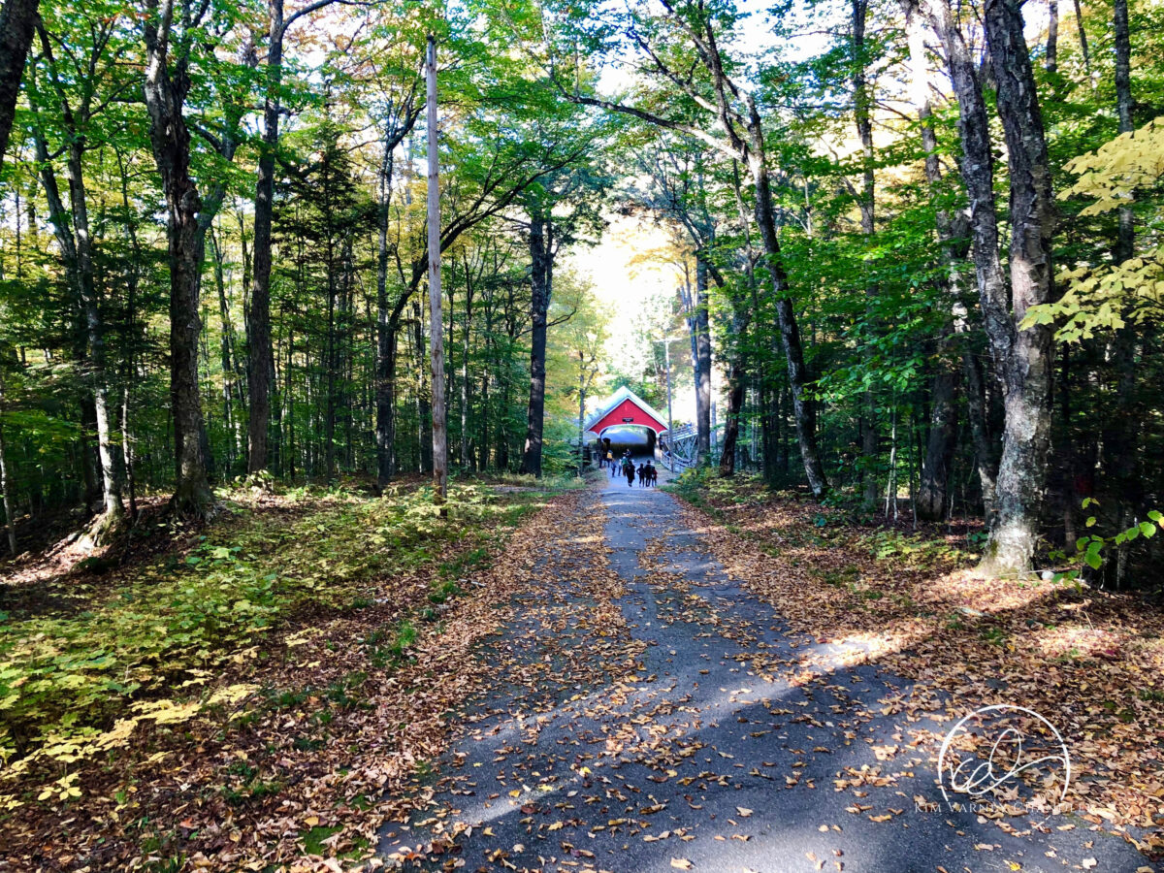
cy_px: 436
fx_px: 942
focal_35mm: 28
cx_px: 582
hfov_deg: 63.4
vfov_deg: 49.7
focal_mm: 3.99
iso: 25
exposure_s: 1/40
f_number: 1.8
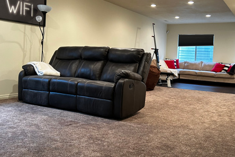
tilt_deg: -1.5
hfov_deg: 49.5
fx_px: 255
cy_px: 59
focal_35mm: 39
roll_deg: -2.8
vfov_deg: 34.0
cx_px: 115
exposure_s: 1/60
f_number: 1.5
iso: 250
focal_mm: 5.7
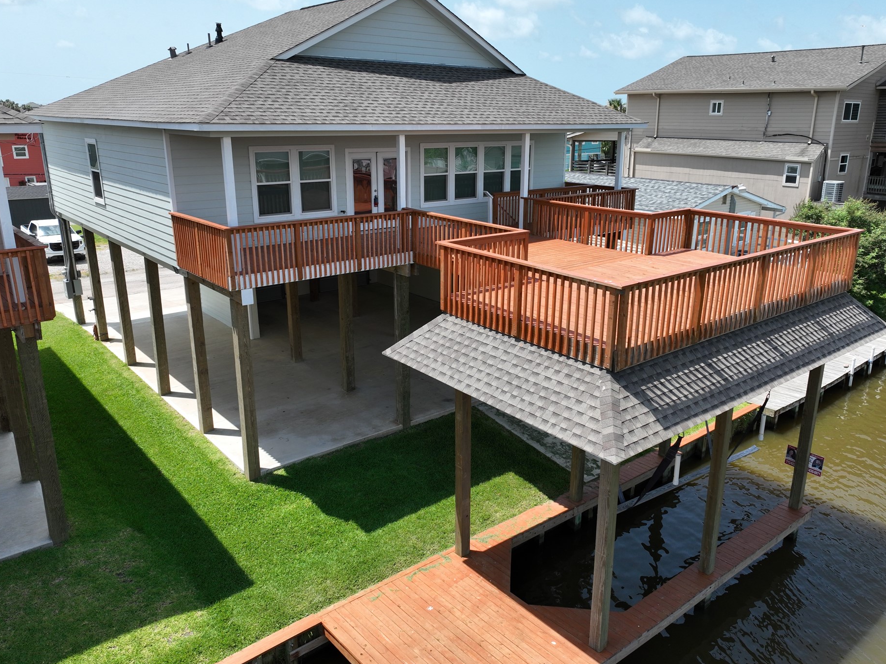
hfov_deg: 65.3
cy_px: 323
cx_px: 462
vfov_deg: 51.3
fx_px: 691
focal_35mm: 27
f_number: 2.8
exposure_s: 1/2000
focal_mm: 12.29
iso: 140
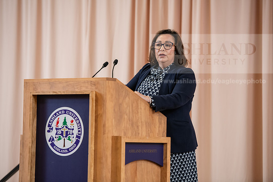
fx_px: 1138
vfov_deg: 9.2
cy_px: 91
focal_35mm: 150
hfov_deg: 13.7
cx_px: 136
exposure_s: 1/200
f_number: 3.2
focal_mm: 150
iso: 2000
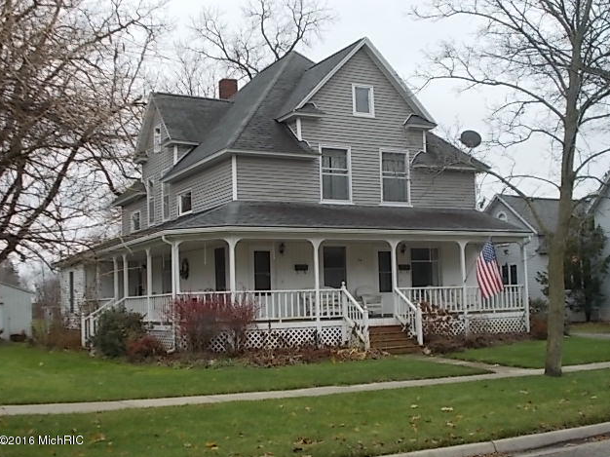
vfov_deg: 32.2
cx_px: 305
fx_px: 793
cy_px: 226
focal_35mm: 45
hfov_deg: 42.1
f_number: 4.2
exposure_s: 1/80
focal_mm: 7.9
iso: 80
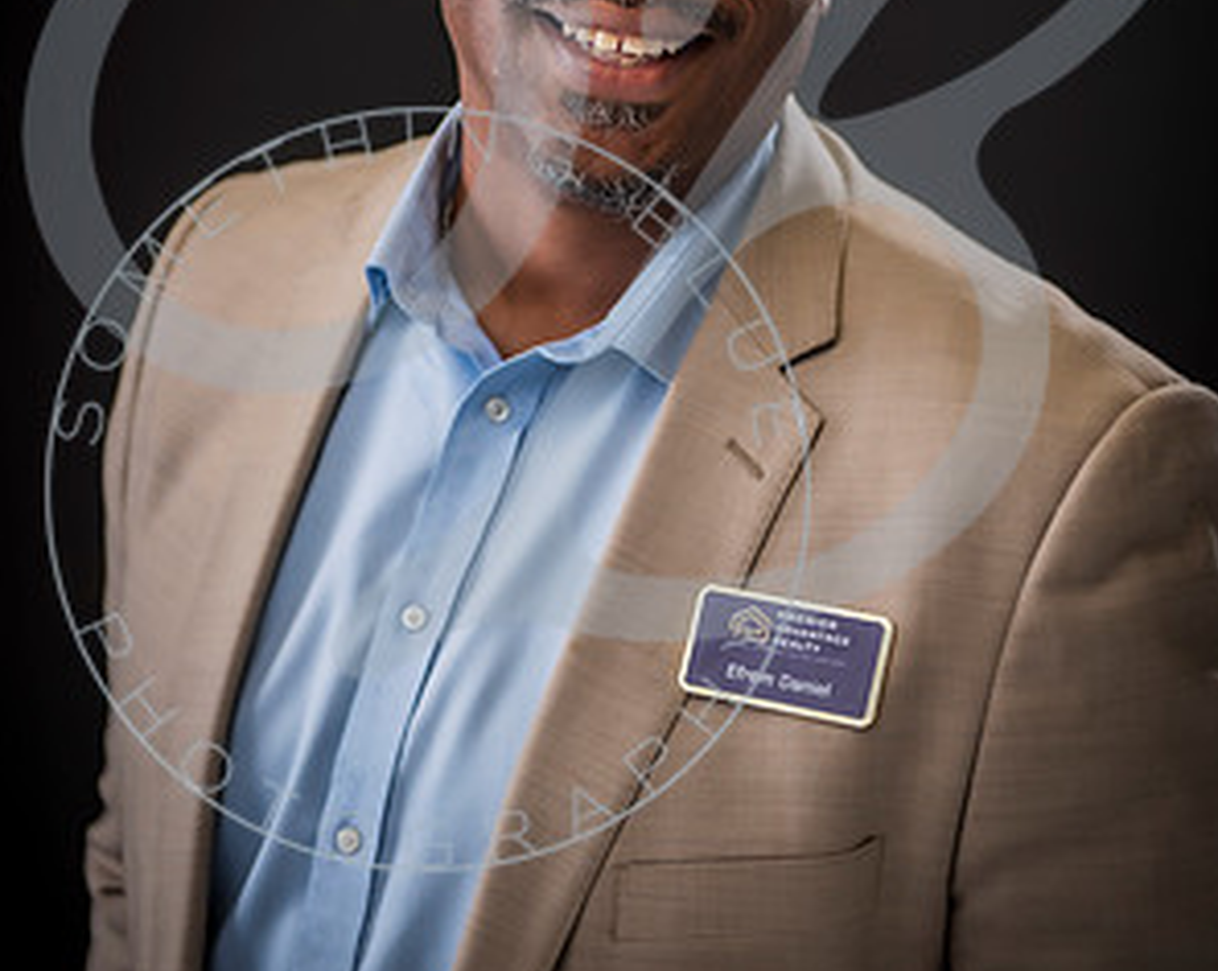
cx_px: 613
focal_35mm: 100
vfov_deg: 15.3
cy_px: 177
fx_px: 3600
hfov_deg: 19.2
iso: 100
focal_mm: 70
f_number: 2.8
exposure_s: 1/160
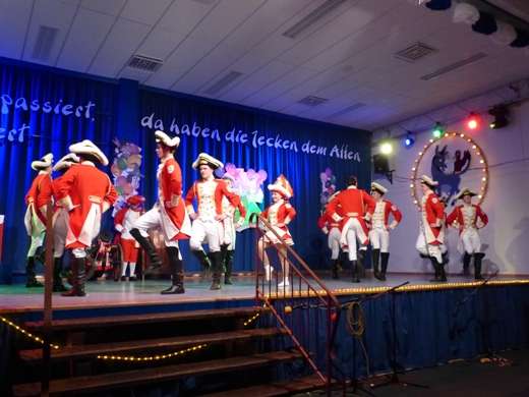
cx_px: 264
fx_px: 443
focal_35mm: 29
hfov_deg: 61.7
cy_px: 198
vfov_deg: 48.2
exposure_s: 1/60
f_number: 2.8
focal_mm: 5.2
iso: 800
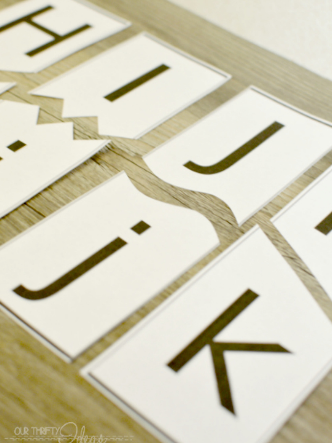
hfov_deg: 25.4
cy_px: 196
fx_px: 736
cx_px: 167
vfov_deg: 33.4
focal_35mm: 58
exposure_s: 1/20
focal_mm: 35
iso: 100
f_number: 4
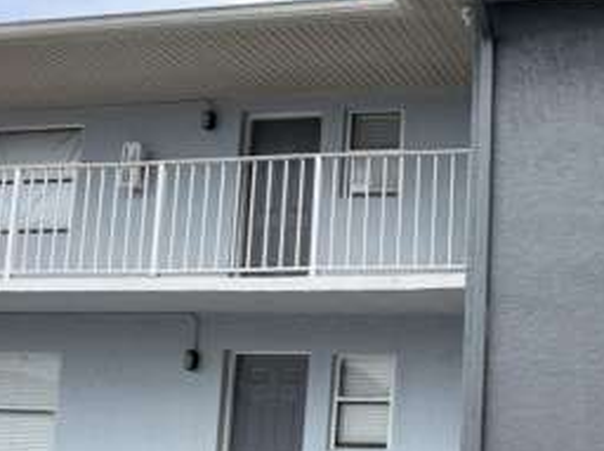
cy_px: 320
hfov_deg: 38.8
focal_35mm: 45
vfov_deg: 31.7
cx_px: 557
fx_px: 784
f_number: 1.78
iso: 100
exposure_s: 1/2053
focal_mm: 6.76
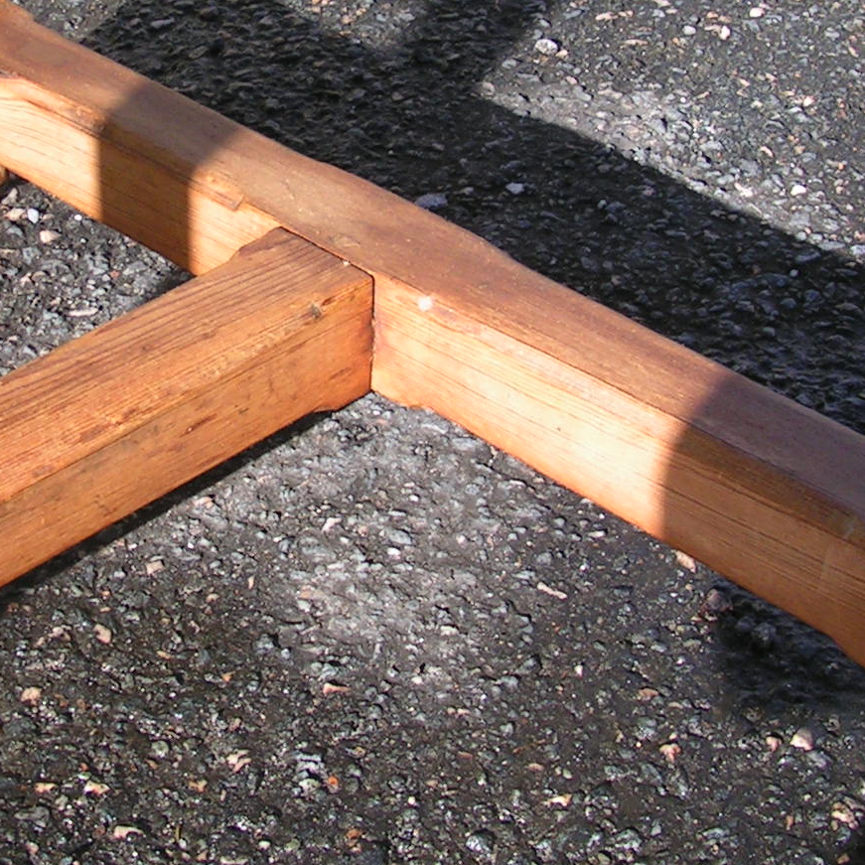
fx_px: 2233
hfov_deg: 21.8
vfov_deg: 21.8
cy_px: 248
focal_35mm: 79
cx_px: 233
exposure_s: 1/125
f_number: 5.6
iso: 50
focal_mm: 5.8
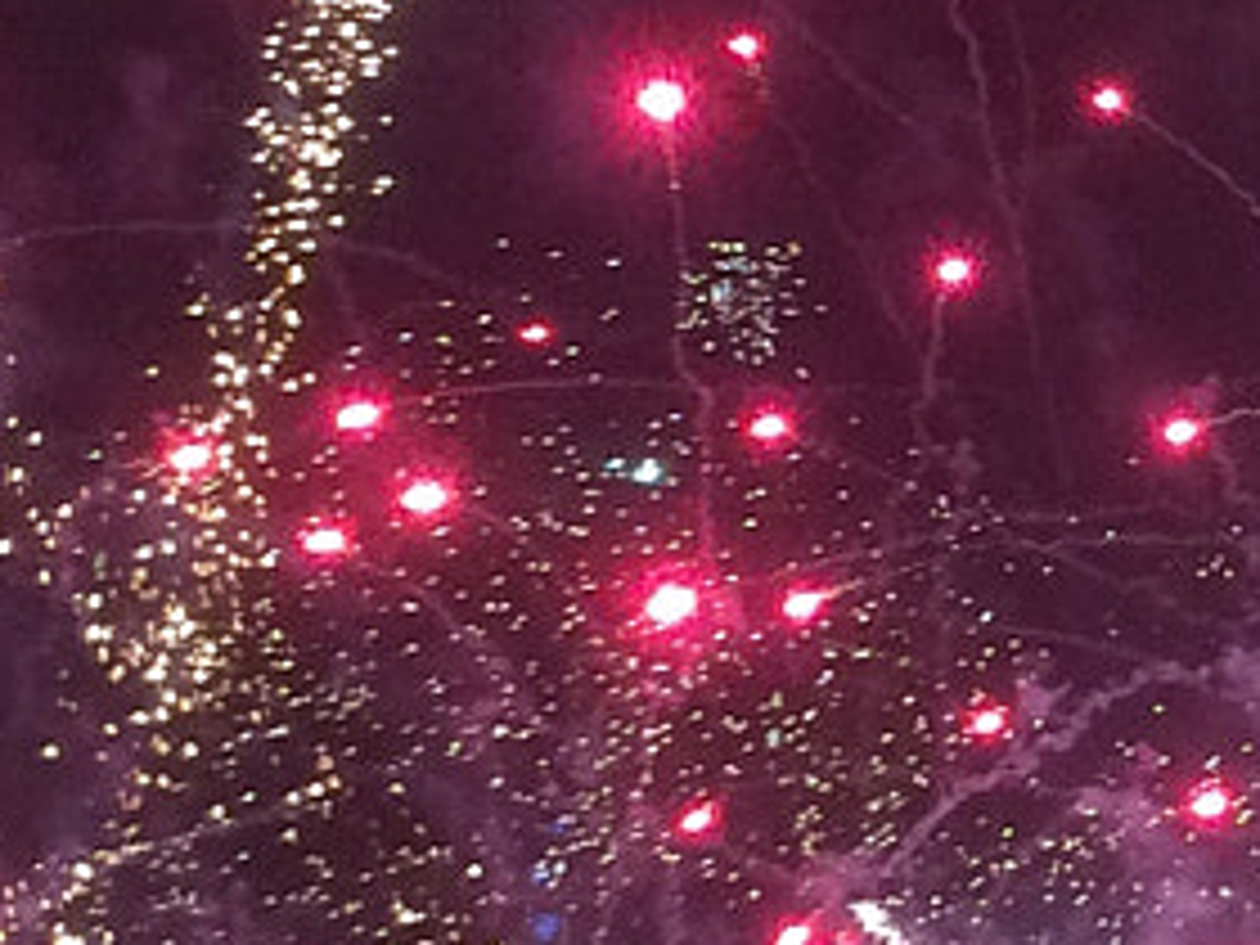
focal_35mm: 166
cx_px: 1782
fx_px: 6042
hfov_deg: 11.5
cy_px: 522
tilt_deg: +12.6
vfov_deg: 8.9
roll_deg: +0.6
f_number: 2.2
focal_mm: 4.15
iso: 125
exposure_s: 1/33
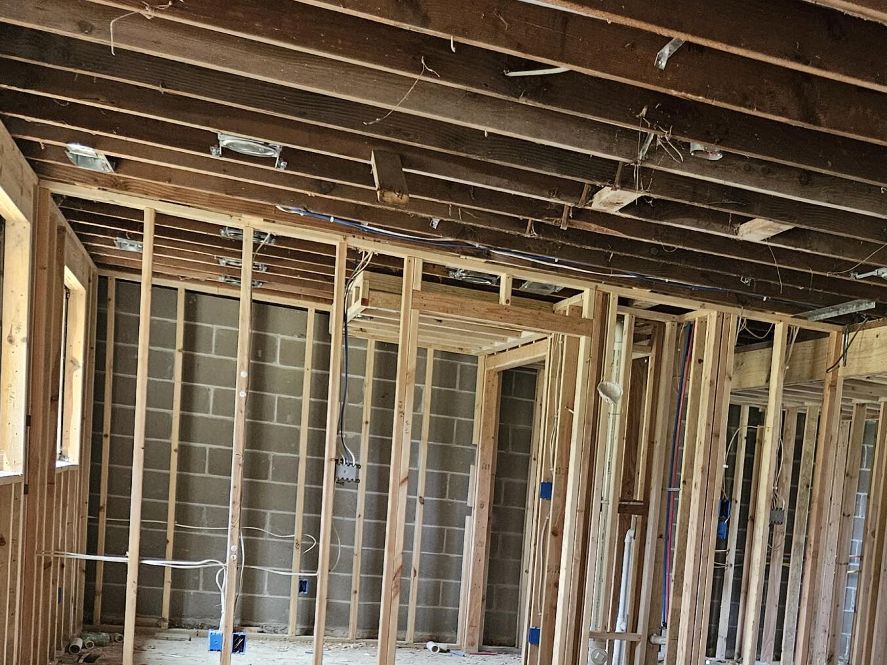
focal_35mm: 51
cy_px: 645
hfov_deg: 35.0
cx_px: 826
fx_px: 1307
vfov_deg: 27.2
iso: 400
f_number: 1.8
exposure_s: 1/120
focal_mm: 5.4
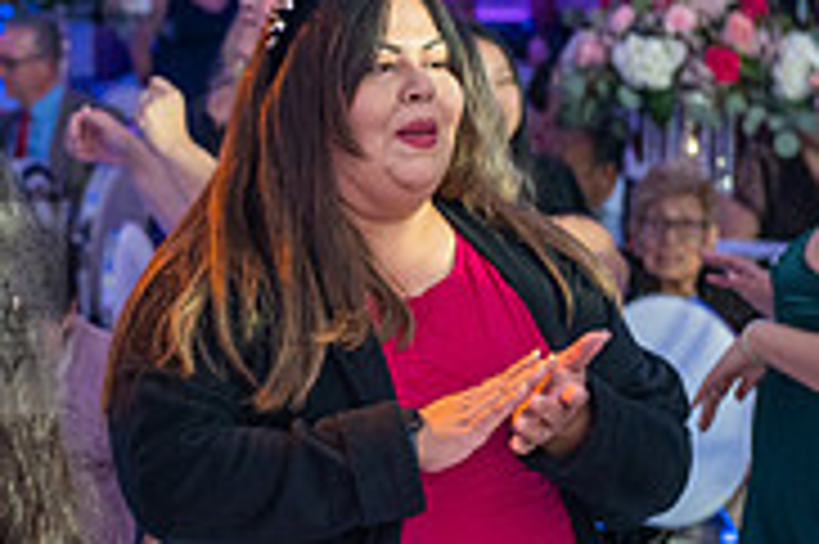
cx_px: -315
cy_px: 308
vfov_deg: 6.1
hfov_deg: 9.1
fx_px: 5069
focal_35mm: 223
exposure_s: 1/160
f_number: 4.5
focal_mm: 70
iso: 1000
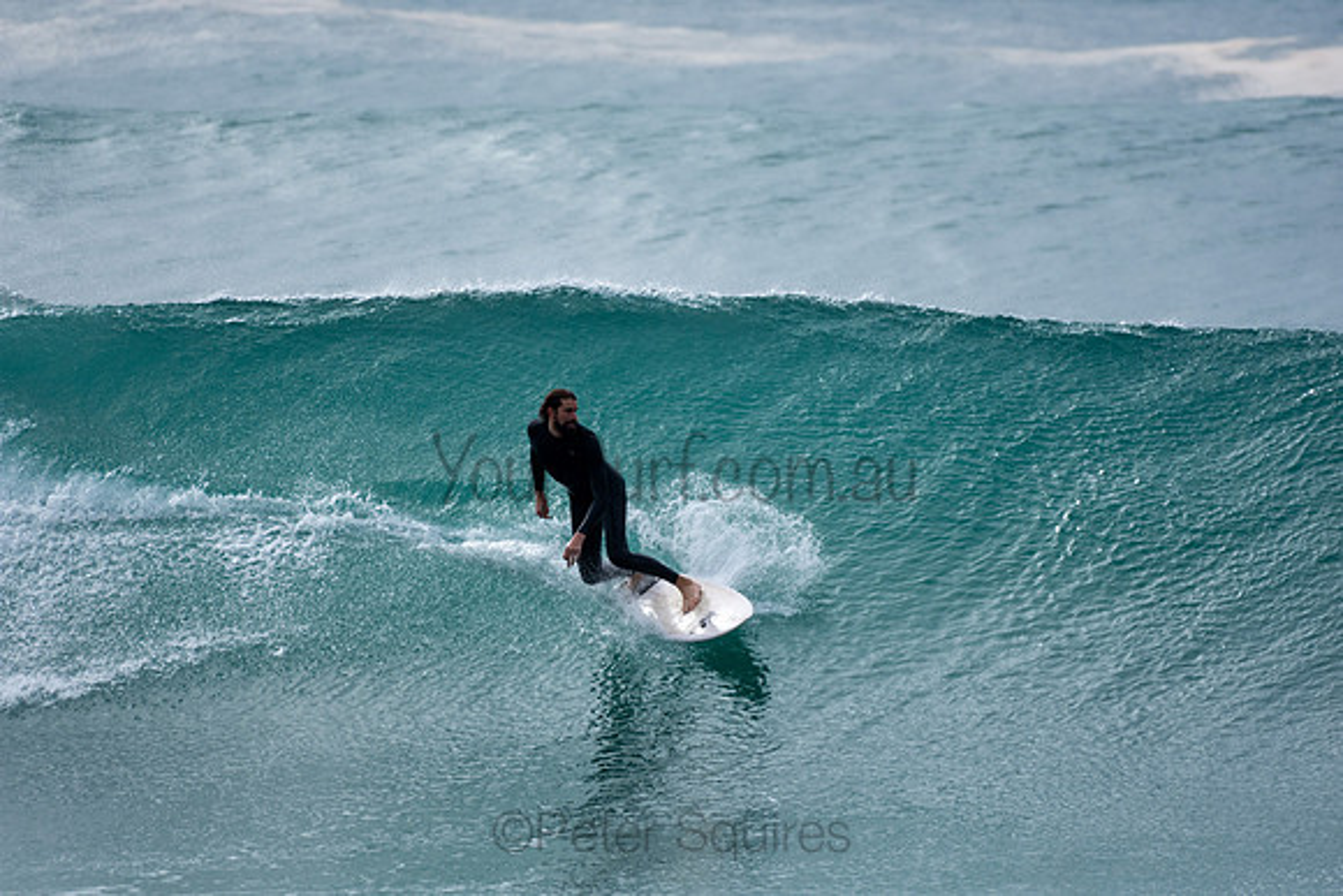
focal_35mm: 750
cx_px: 672
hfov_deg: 2.7
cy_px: 448
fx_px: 27984
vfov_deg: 1.8
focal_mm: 500
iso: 280
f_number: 5.6
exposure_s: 1/1250
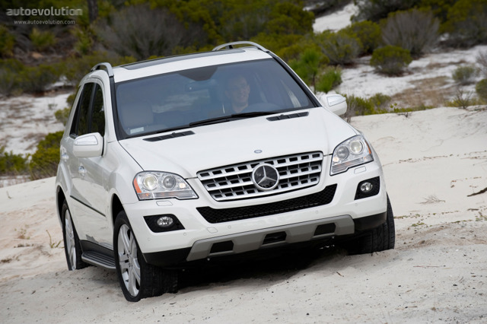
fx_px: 2704
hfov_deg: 10.3
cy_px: 162
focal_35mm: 200
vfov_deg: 6.9
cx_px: 244
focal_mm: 200
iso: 200
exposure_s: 1/500
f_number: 5.6
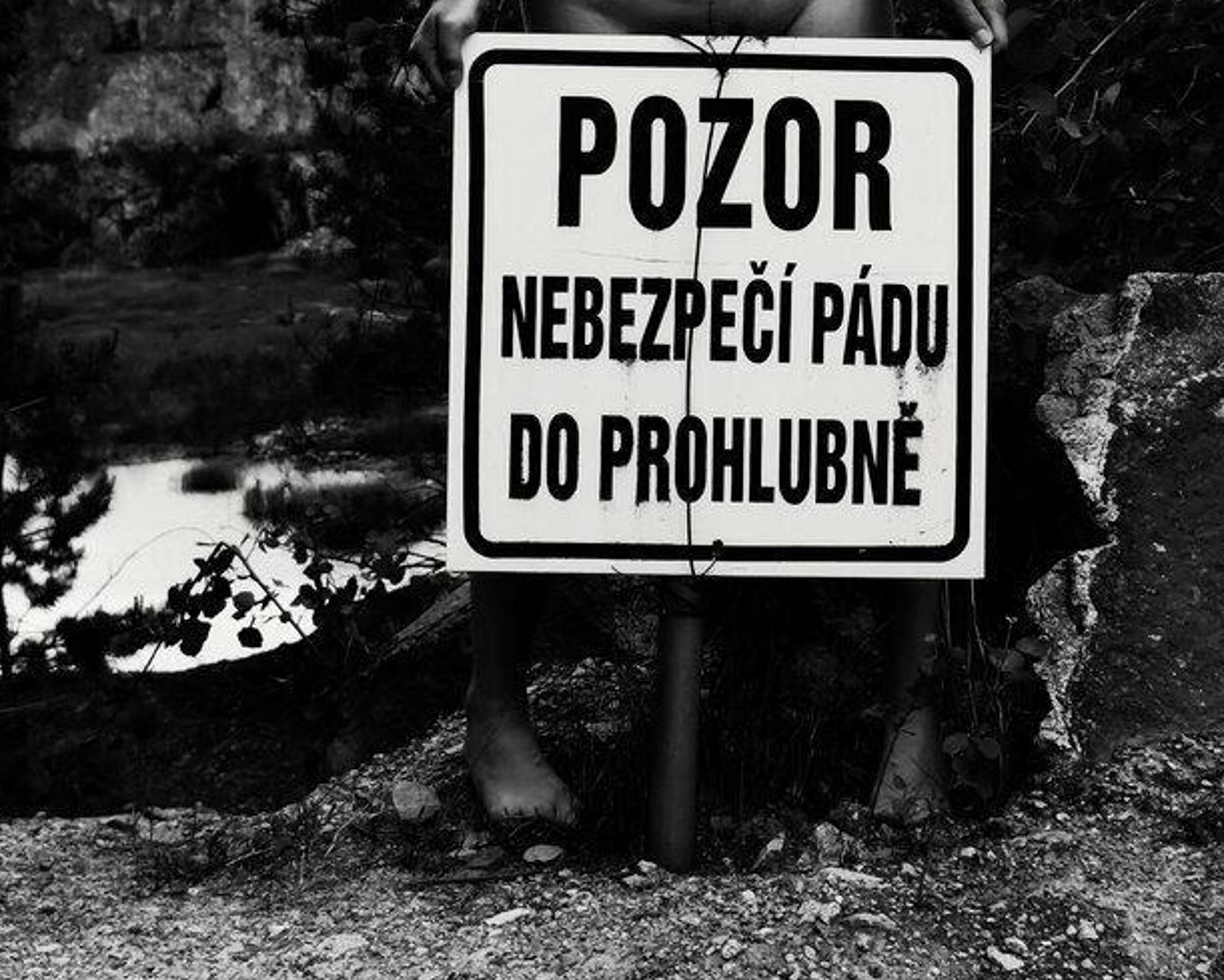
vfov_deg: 24.8
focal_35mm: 61
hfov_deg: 31.0
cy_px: 291
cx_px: 612
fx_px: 2210
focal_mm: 6.1
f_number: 1.6
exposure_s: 1/1360
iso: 50
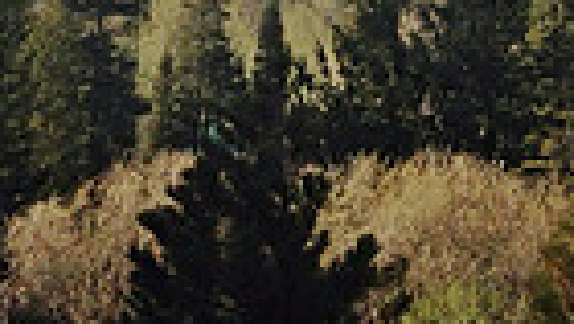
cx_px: 529
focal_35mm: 149
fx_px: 2270
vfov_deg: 7.8
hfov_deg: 14.3
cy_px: -318
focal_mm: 4.12
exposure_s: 1/1506
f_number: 2.4
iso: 50
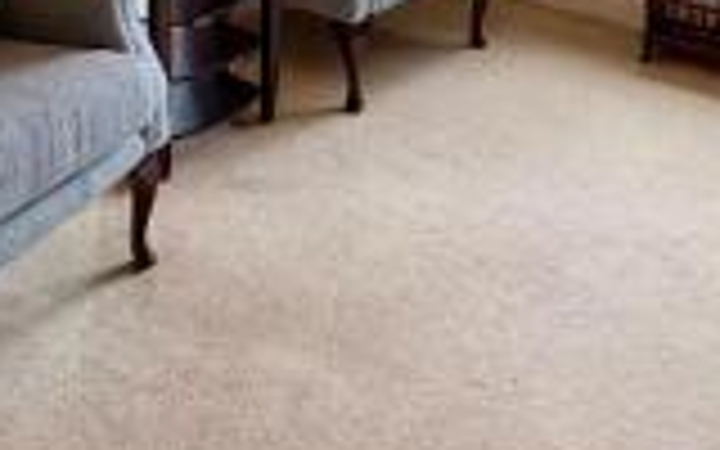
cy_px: -232
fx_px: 1060
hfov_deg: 37.4
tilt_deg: -8.9
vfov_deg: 20.4
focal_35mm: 54
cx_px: 281
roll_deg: -0.2
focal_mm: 2.22
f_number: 2.2
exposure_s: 1/100
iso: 50
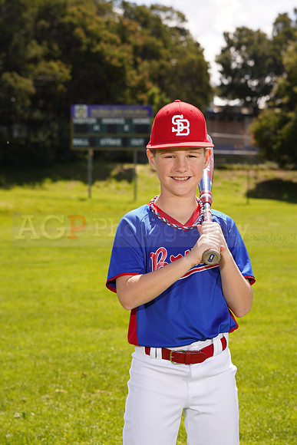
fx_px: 1237
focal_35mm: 100
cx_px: 148
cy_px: 222
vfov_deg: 20.4
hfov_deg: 13.7
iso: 100
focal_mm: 100
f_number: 9
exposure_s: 1/160
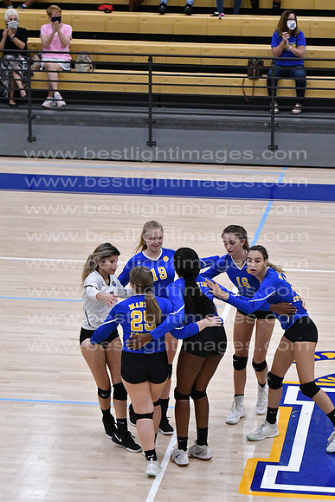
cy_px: 251
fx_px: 2092
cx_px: 168
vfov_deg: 13.7
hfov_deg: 9.2
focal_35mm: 150
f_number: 3.2
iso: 6400
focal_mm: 100
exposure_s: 1/1250
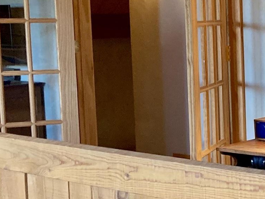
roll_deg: -0.3
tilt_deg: -7.9
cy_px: 142
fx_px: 873
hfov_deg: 15.9
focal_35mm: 114
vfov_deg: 13.0
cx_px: 396
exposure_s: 1/60
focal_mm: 3.99
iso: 250
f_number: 1.8
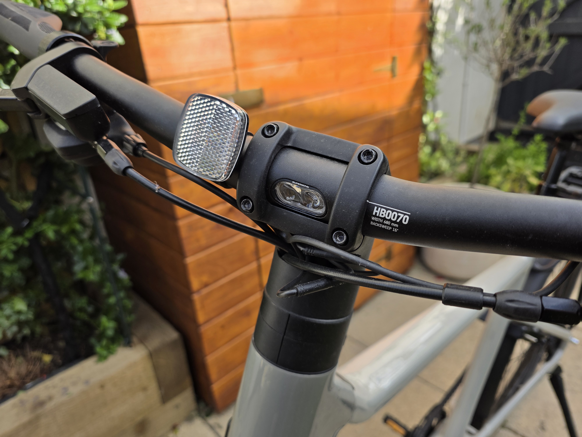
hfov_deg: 73.9
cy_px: 218
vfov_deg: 58.9
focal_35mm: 23
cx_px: 291
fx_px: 387
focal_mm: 6.3
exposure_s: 1/2423
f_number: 1.7
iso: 80
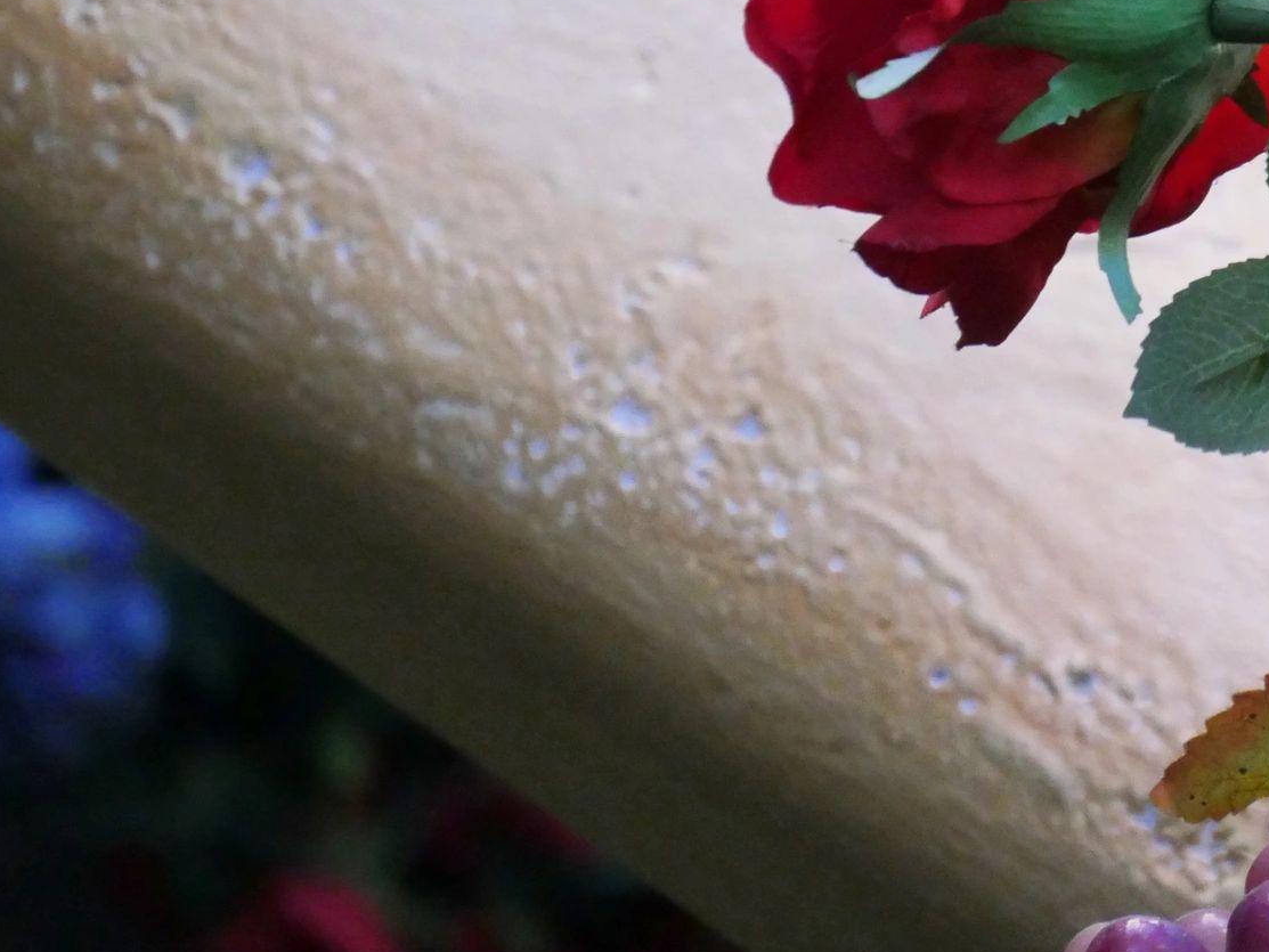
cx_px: 1437
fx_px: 23611
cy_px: -81
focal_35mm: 644
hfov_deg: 3.1
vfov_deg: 2.3
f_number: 5.6
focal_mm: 140
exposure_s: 1/320
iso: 3200
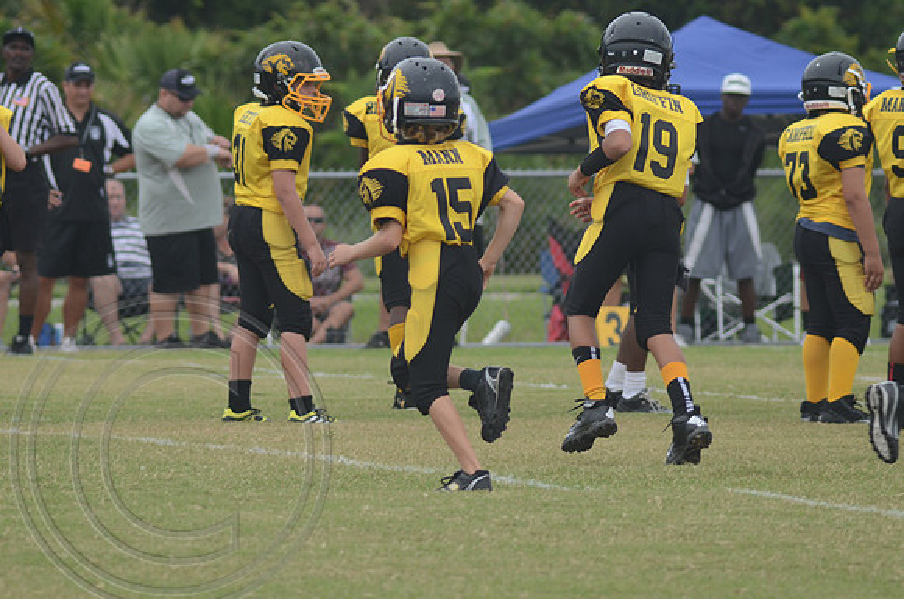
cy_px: 300
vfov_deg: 3.8
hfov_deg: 5.7
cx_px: 452
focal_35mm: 360
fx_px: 9020
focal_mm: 240
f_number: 6.3
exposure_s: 1/800
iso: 400
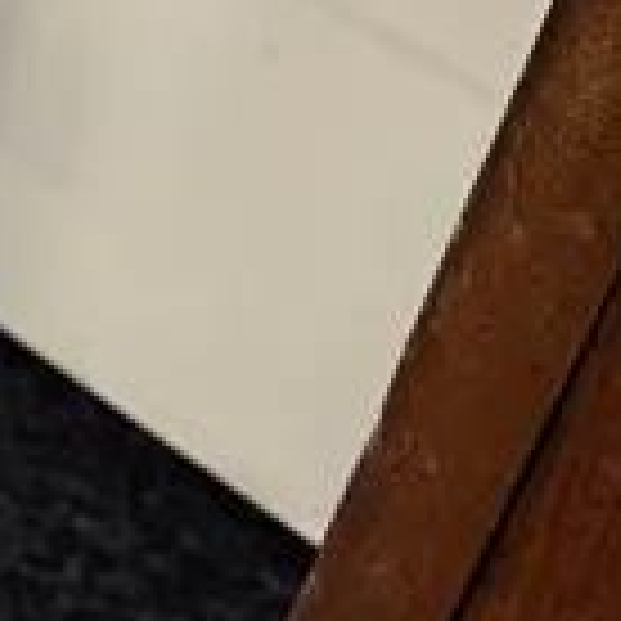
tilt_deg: -36.5
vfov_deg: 10.4
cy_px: -522
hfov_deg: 9.4
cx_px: -1089
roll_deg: +0.6
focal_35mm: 157
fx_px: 3187
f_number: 1.78
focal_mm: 6.86
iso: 200
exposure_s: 1/100
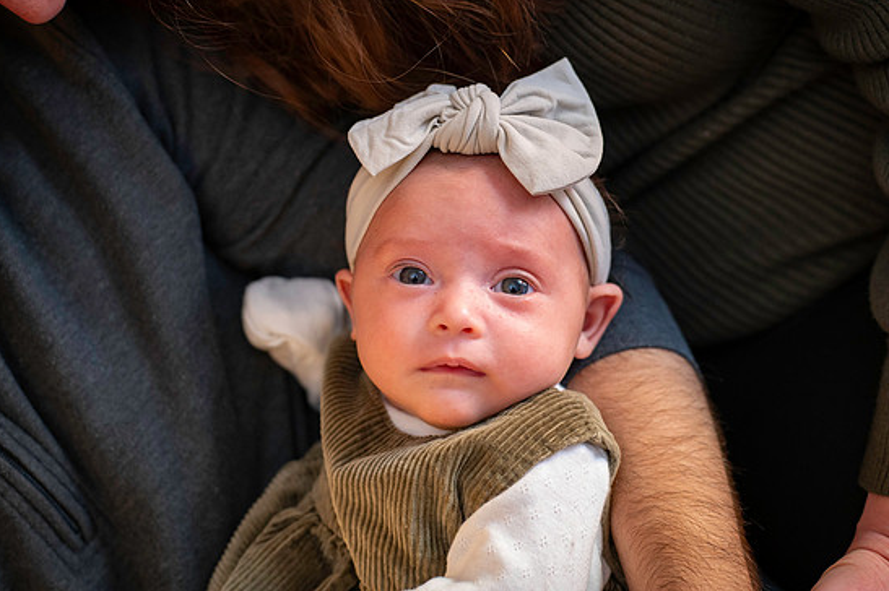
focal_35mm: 53
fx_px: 1308
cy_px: 294
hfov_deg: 37.5
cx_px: 424
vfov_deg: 25.5
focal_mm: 50
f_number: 3.2
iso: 3200
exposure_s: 1/60
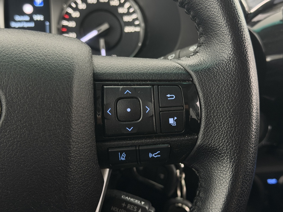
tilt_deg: -21.6
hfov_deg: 39.7
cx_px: 142
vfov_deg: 30.3
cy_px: 106
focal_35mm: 48
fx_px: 392
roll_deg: +0.0
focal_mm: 6.76
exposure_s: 1/25
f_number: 1.78
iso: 640
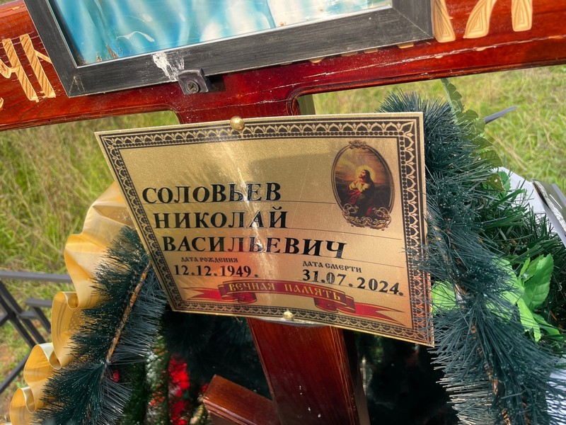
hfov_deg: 67.3
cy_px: 212
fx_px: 425
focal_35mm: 26
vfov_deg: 53.1
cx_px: 283
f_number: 1.6
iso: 32
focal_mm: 4.2
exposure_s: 1/317
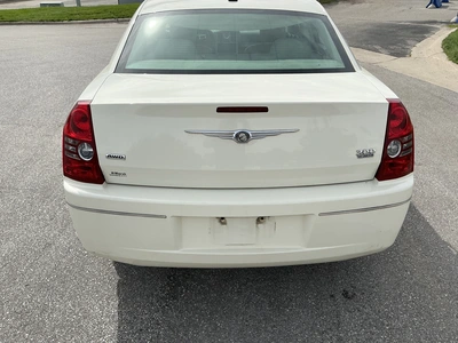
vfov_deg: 49.7
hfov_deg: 63.4
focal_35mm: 28
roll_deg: -1.7
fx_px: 370
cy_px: 172
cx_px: 229
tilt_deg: -25.3
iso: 25
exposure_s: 1/2427
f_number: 1.8
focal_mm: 3
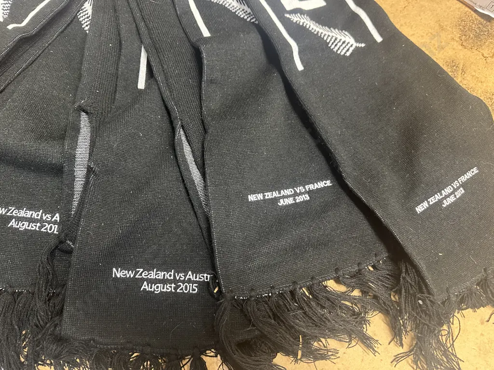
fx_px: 343
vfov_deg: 56.8
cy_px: 185
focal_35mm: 24
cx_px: 247
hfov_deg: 71.6
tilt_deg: -71.5
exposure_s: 1/33
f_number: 1.78
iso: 640
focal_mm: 6.86
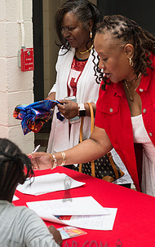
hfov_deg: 16.8
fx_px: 526
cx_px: 67
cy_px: 109
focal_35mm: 78
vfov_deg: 26.4
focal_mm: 40
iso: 640
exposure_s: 1/500
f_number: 4
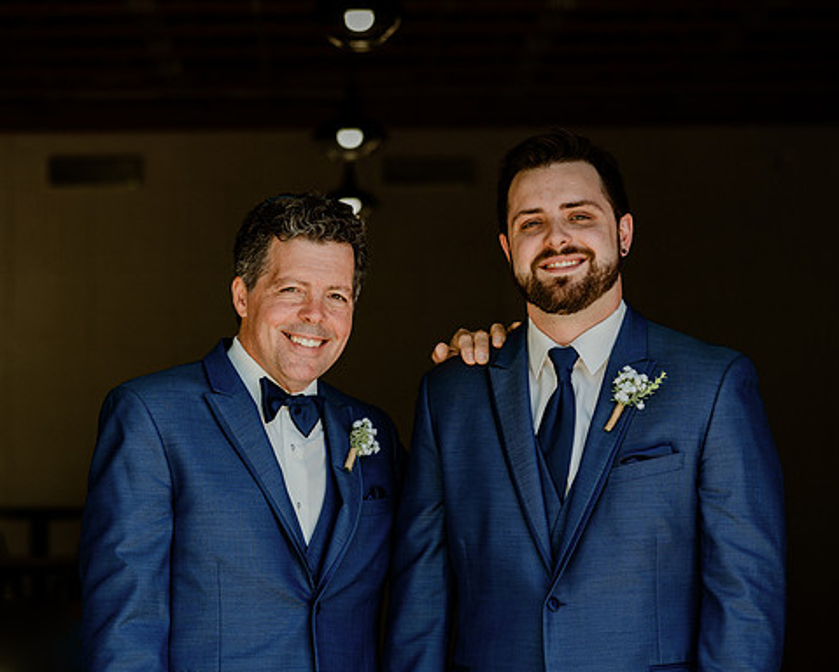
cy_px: 336
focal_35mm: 123
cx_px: 448
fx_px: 3057
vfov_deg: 12.6
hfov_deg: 15.6
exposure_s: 1/160
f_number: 4
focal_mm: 105
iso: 100
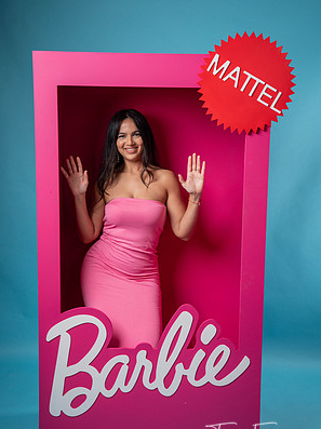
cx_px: 160
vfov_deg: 39.7
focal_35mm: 48
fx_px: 594
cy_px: 234
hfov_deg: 30.2
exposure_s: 1/200
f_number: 5.6
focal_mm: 44
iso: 250
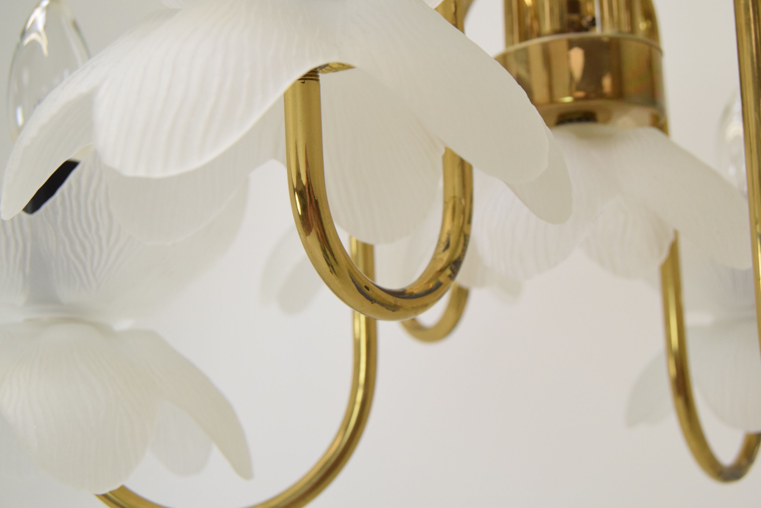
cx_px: 380
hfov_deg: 38.9
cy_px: 254
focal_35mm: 51
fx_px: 1079
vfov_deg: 26.5
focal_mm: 34
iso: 1600
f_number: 9
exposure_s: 1/320
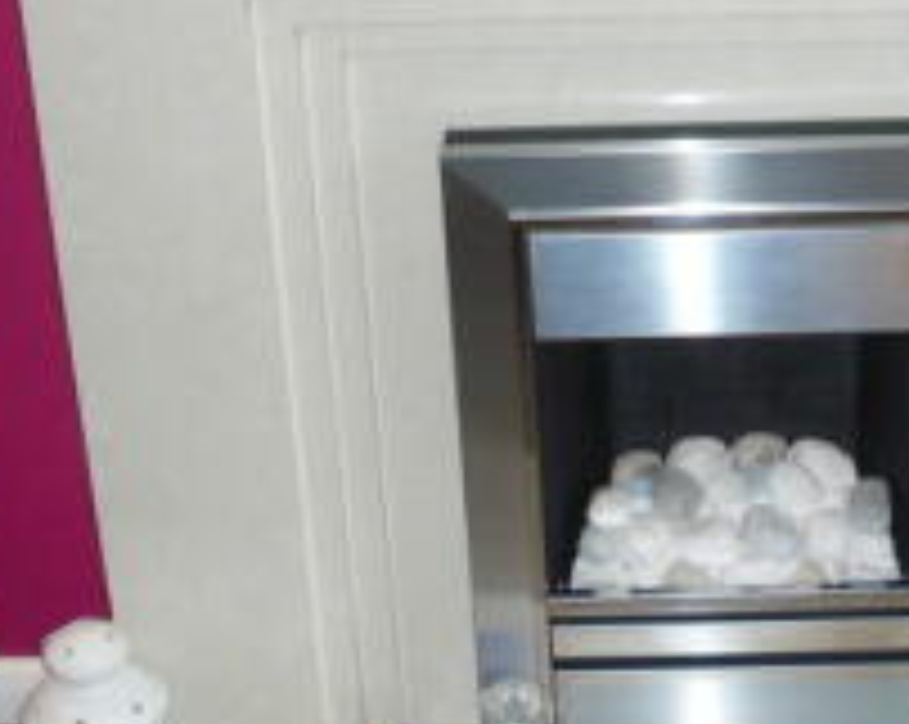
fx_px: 2122
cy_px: 227
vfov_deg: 19.3
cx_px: 740
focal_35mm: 79
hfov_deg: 23.8
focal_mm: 4.6
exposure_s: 1/30
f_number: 2.8
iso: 100
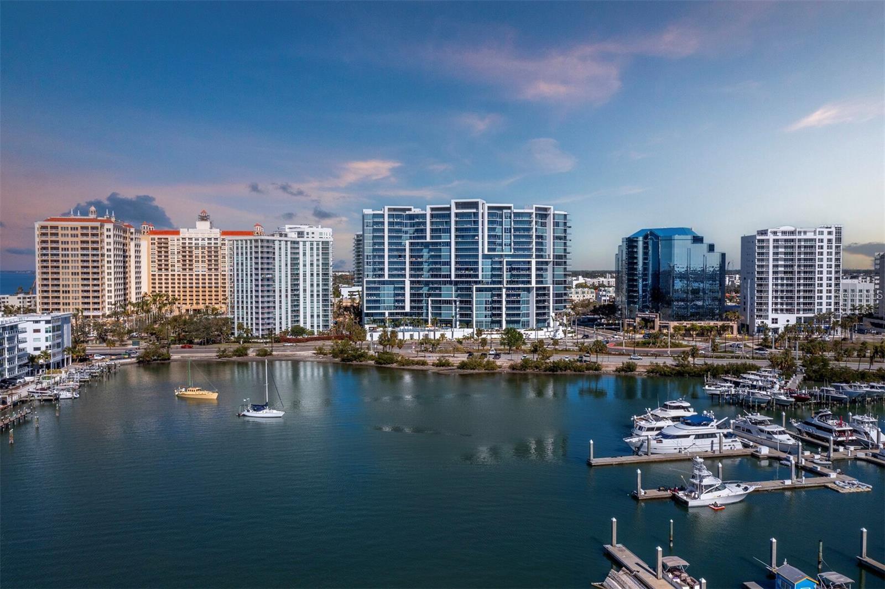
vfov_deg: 46.4
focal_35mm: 28
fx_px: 688
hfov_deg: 65.5
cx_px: 442
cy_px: 294
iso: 100
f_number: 7.1
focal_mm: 10.26
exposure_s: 1/800
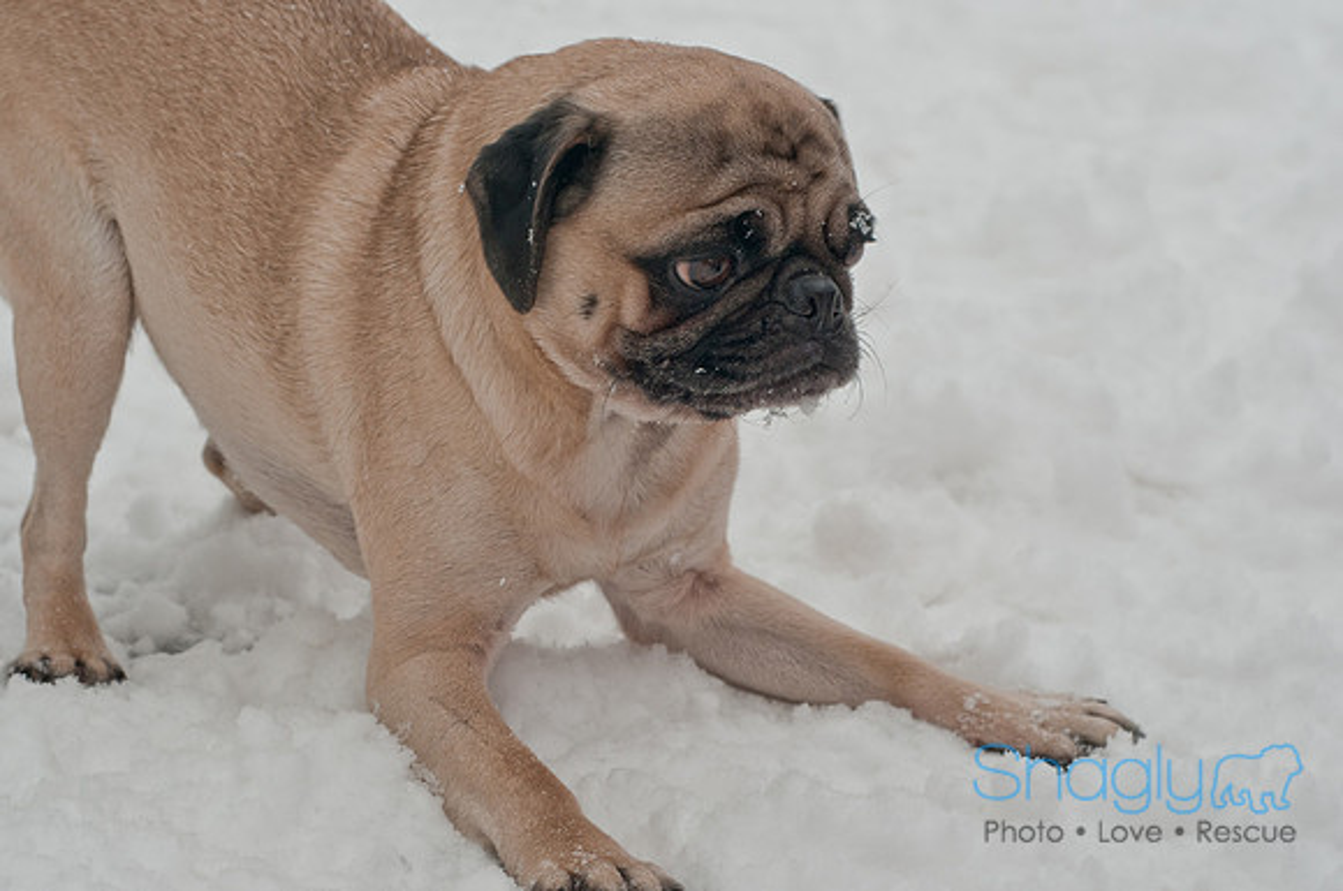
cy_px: 446
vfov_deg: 18.1
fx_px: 2794
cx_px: 672
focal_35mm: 75
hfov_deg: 27.0
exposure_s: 1/1250
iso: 200
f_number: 5.6
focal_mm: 50
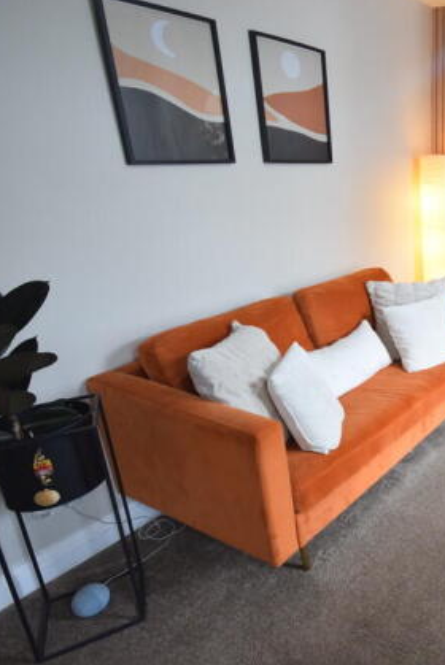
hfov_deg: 41.1
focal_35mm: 26
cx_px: 478
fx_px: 477
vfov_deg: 69.8
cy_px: 328
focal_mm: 11
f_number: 4.2
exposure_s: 1/60
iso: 640
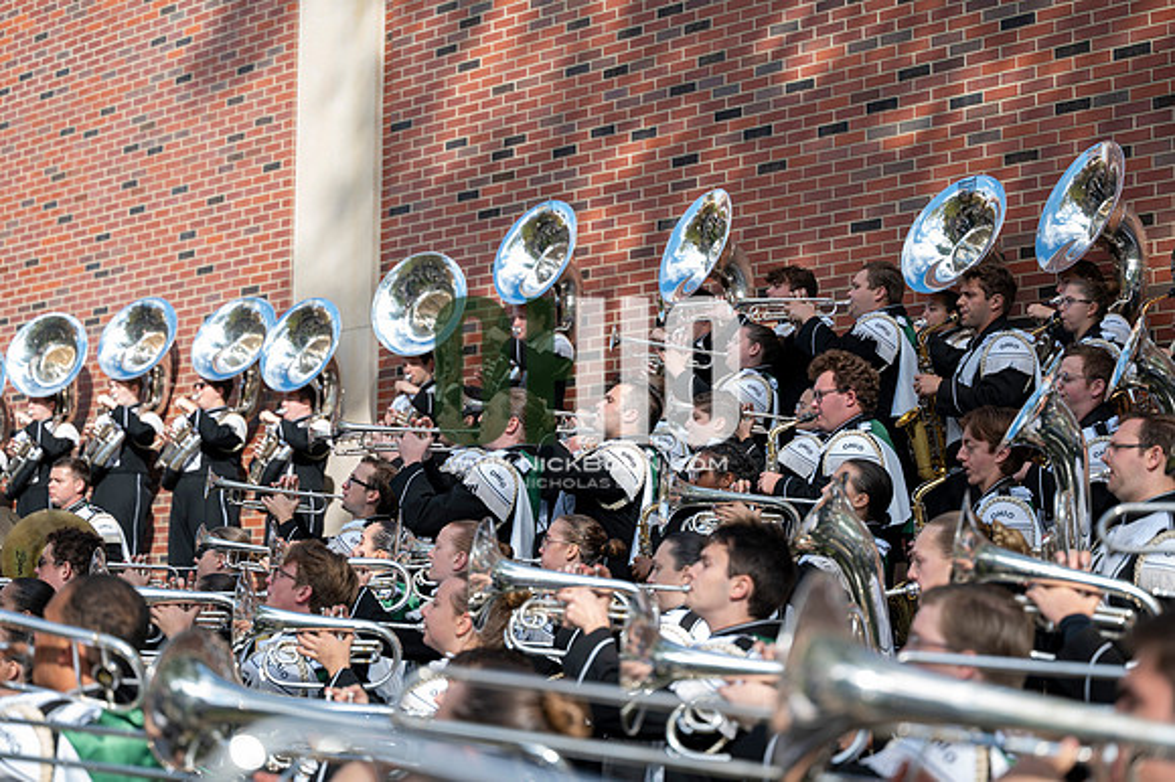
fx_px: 2381
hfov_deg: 27.7
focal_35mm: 73
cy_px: 391
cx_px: 588
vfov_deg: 18.6
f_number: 2.8
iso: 64
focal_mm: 73
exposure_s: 1/500
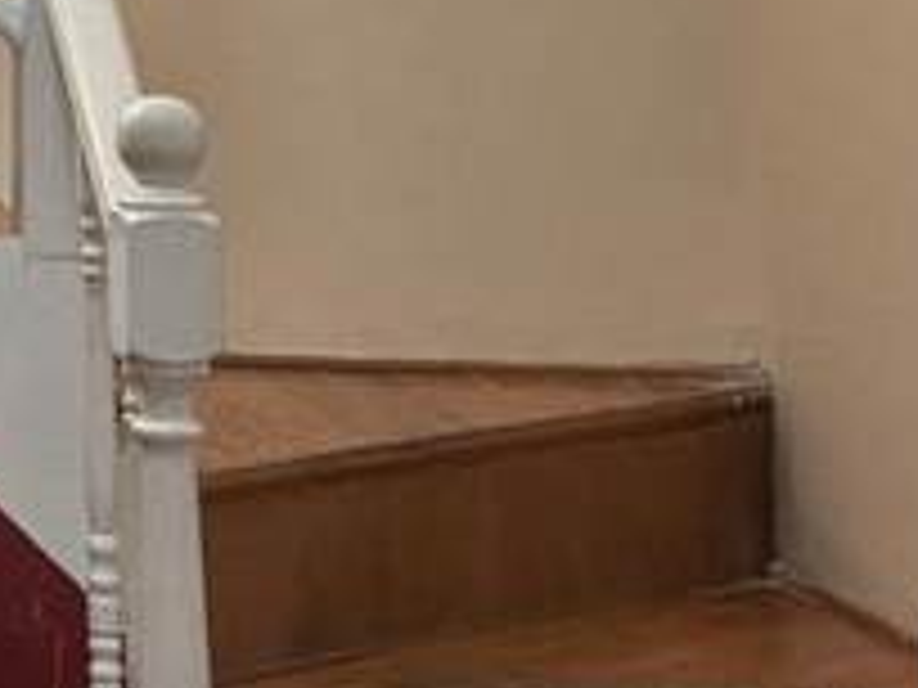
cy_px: -432
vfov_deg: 8.8
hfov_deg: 10.0
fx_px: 4323
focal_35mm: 163
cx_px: -1544
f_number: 1.6
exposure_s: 1/121
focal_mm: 5.96
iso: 80
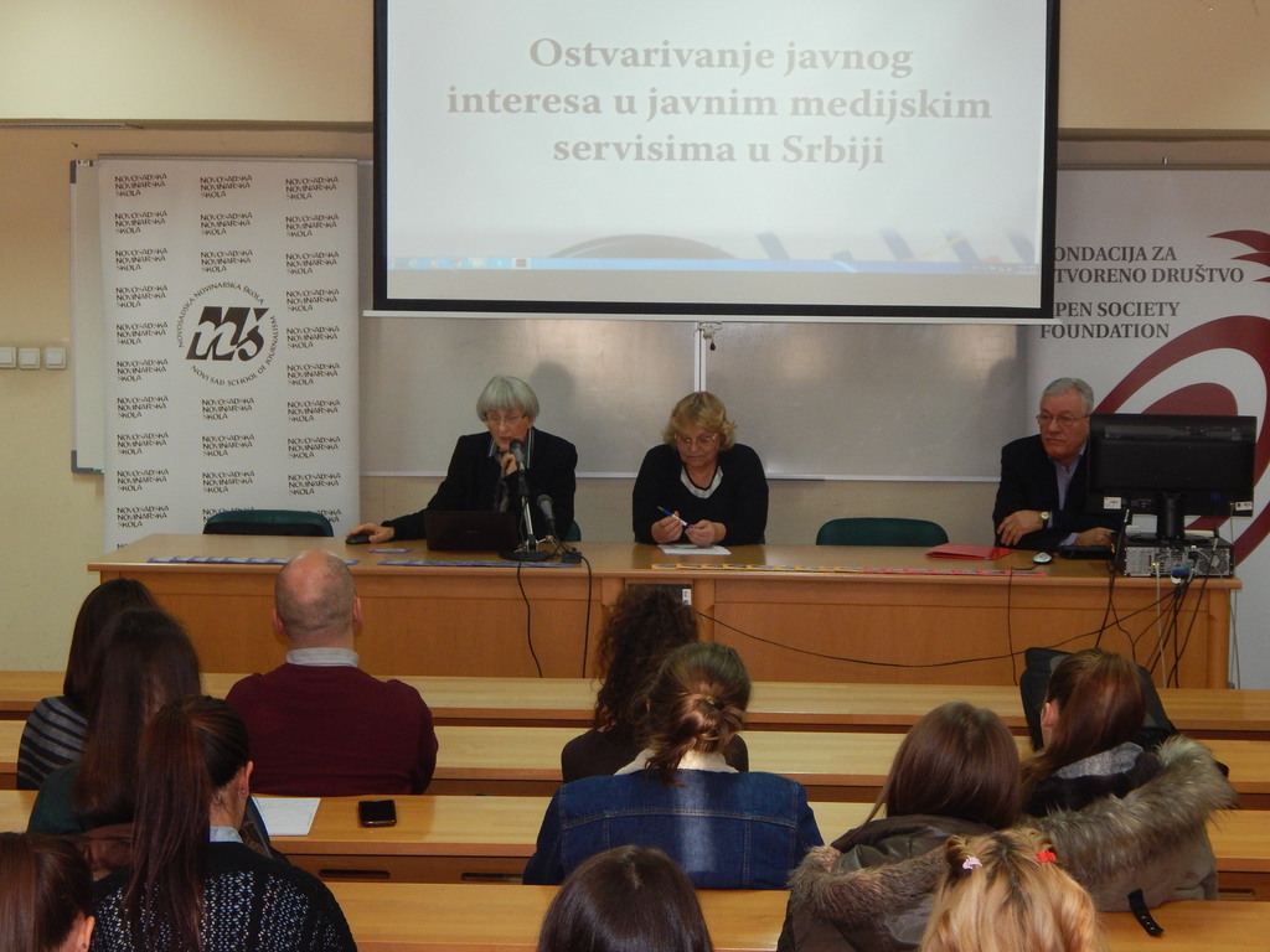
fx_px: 2752
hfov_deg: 26.0
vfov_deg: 19.6
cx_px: 635
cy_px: 476
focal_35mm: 75
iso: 280
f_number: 4.2
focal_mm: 13.5
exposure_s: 1/30
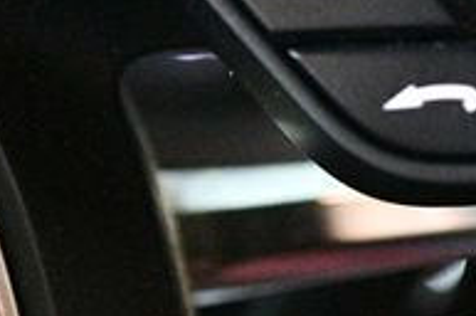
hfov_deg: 10.3
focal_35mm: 199
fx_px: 2627
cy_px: 143
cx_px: 380
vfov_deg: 6.9
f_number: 5.3
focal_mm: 40
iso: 12800
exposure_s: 1/50
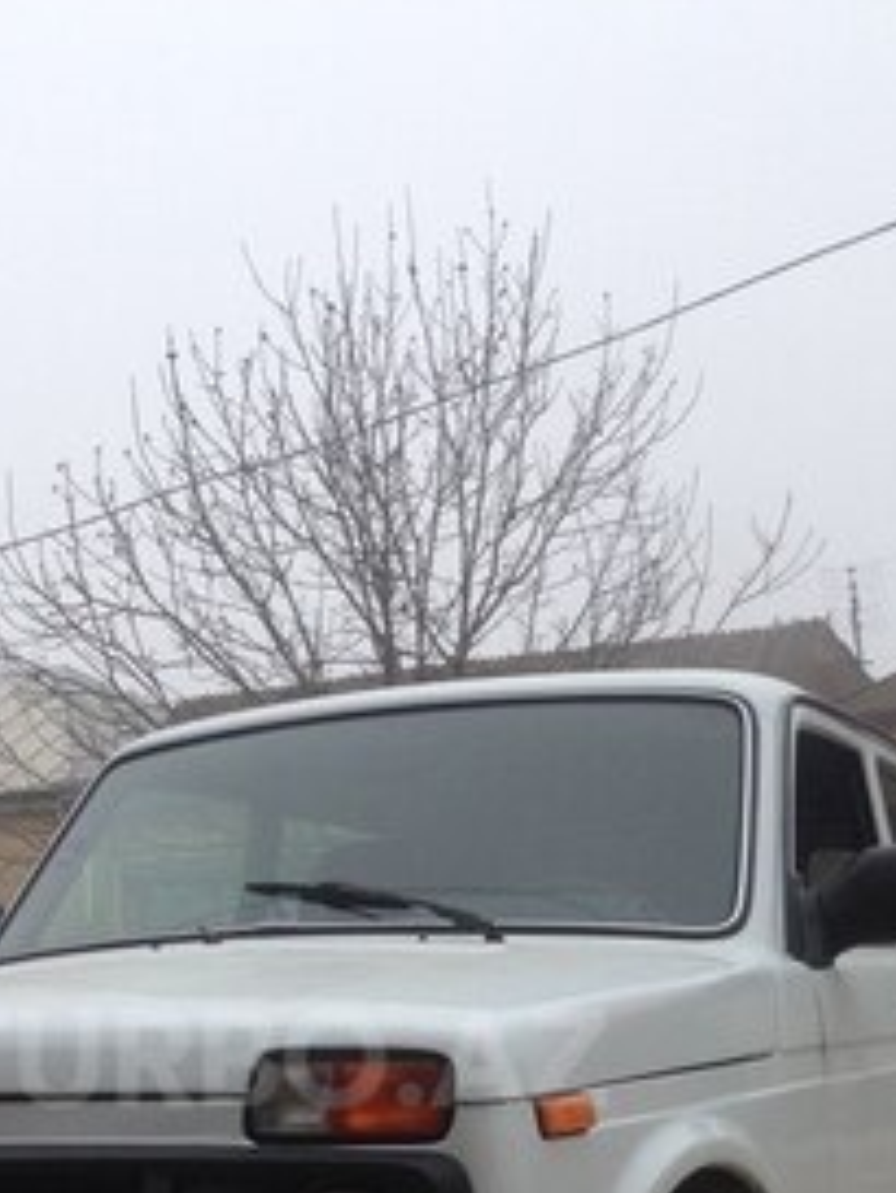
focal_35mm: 60
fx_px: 2069
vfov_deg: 30.8
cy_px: 1058
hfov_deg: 24.3
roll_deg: +0.0
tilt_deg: -3.4
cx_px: 271
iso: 64
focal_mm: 4.12
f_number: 2.4
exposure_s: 1/120
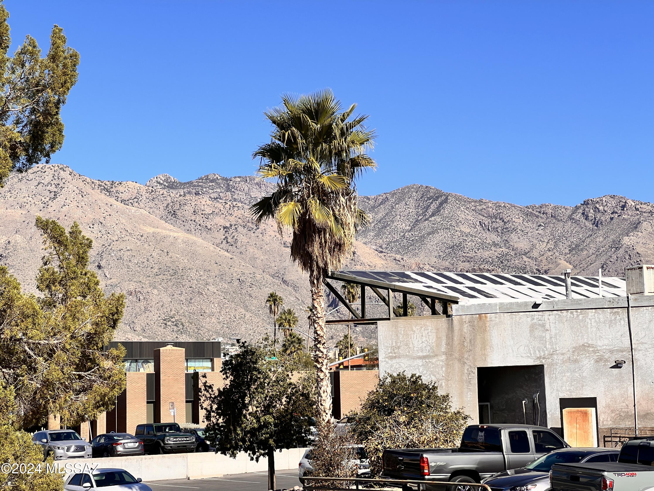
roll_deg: +1.5
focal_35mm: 77
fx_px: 1455
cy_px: 246
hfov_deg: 25.3
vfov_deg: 19.1
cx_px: 327
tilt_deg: +7.1
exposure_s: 1/1064
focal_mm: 9
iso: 32
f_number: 2.8
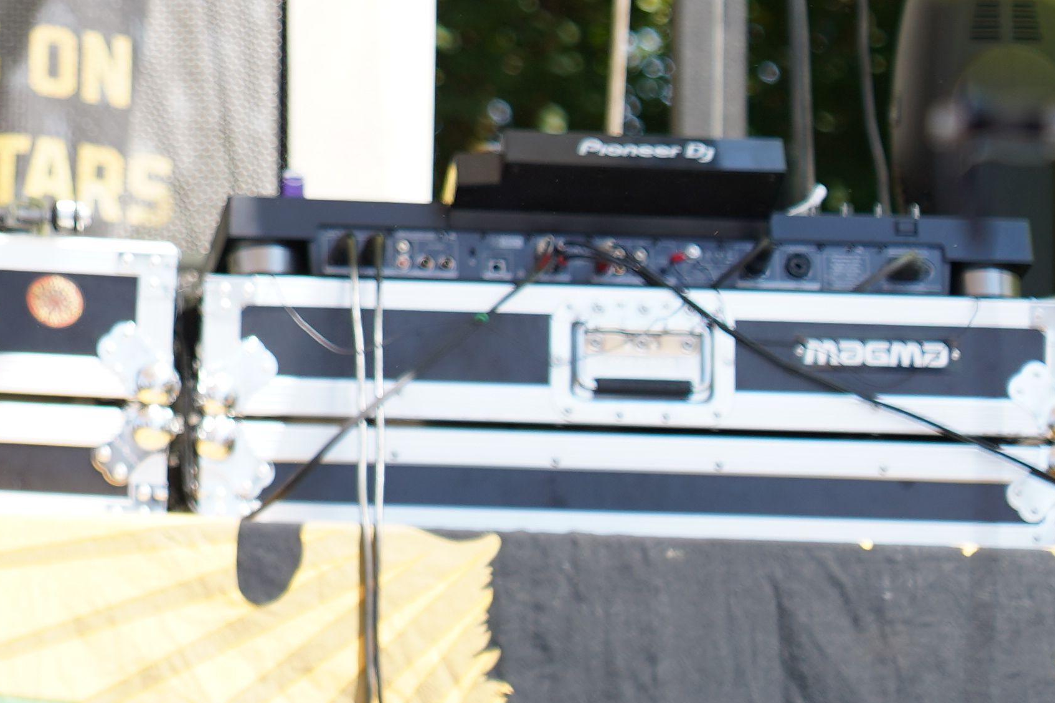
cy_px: -419
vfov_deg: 5.5
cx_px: -551
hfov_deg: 8.1
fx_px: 7267
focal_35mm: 248
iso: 100
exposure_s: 1/200
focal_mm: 70
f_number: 4.5
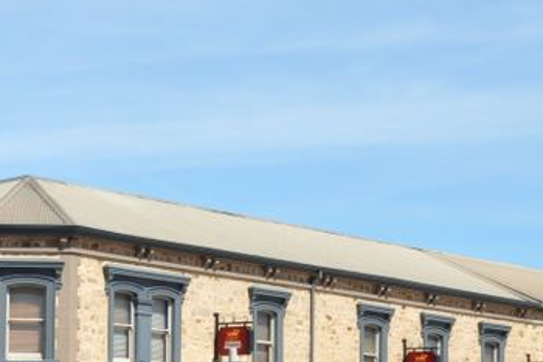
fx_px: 2314
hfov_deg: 13.4
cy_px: 329
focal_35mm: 153
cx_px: 214
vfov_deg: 8.9
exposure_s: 1/200
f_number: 14
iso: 200
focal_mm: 35
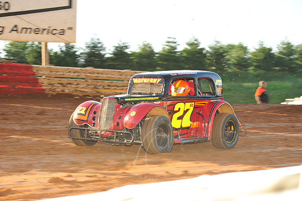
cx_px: 152
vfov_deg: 12.9
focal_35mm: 106
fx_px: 889
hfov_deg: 19.3
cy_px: 100
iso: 400
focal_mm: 105
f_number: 7.1
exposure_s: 1/320
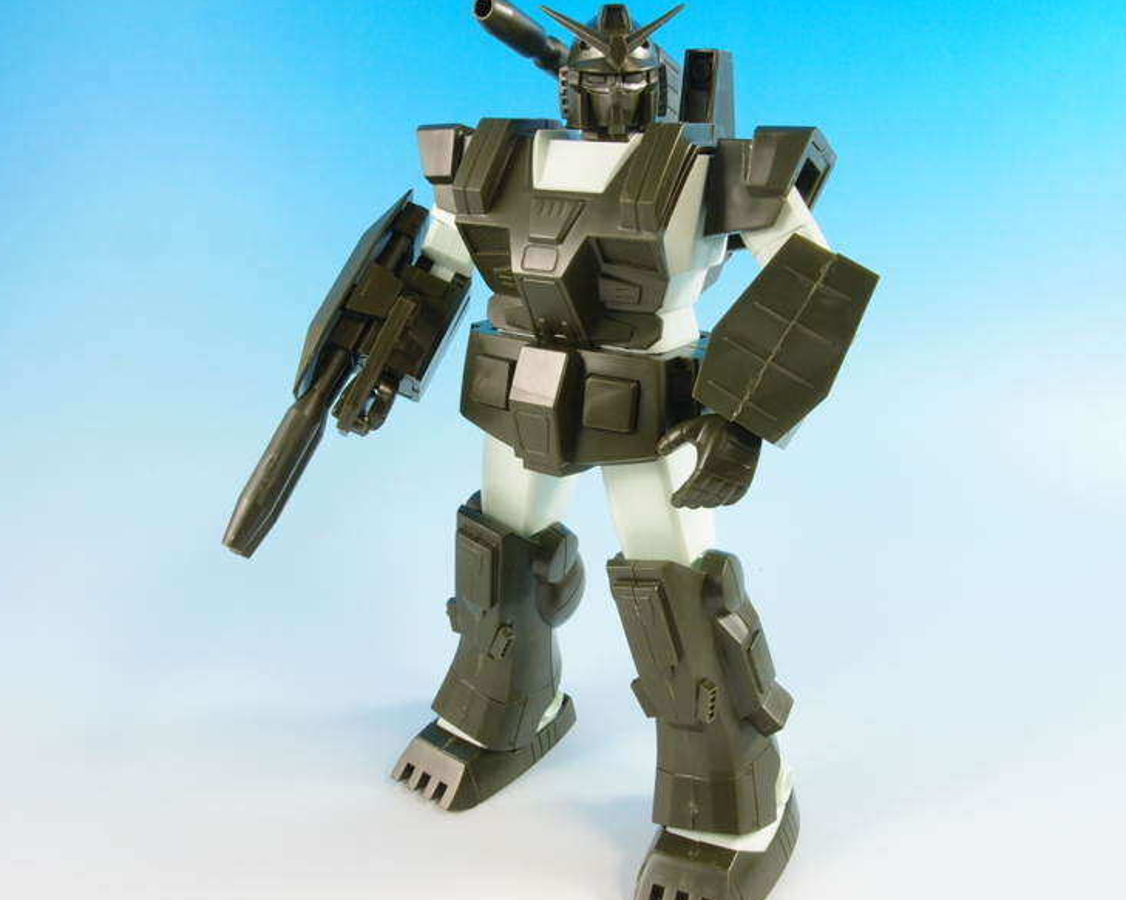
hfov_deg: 58.8
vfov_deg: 48.5
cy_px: 446
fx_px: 1000
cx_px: 555
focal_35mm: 30
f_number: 8
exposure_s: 1/2.5
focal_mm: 6
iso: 100
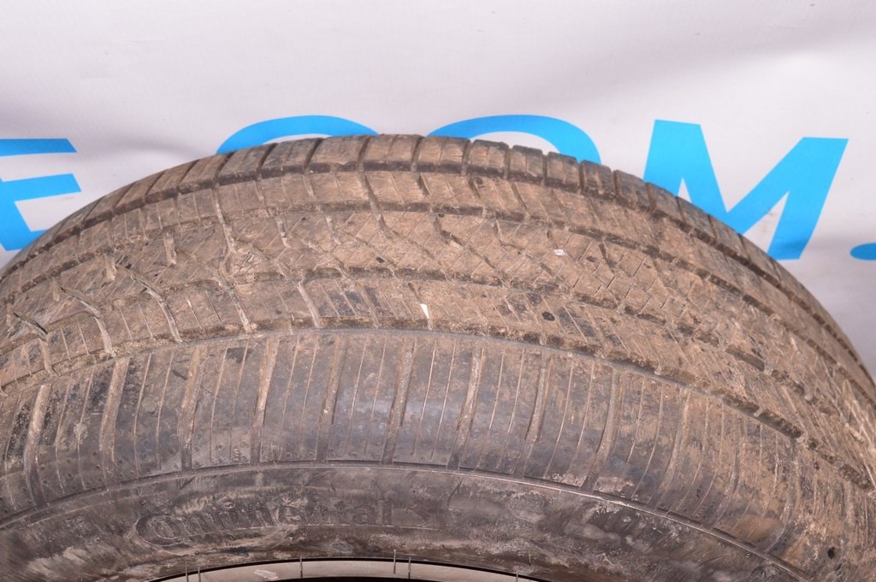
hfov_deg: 37.9
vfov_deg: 25.7
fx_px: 1276
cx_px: 438
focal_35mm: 52
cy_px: 291
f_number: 8
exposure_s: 1/200
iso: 1600
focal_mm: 35
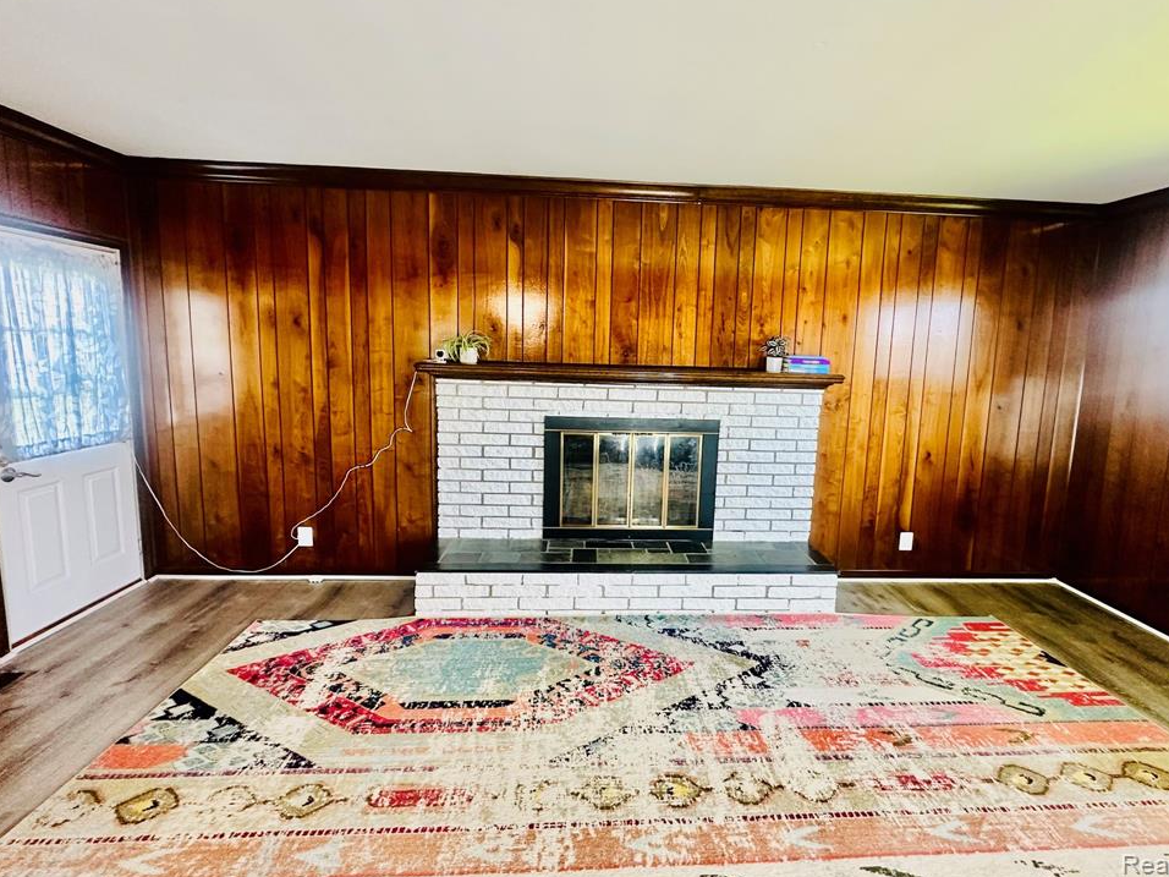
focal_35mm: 15
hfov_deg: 98.1
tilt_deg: -6.3
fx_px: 507
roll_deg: -1.2
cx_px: 619
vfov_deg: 81.7
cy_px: 413
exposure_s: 1/60
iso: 320
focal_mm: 2.22
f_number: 2.2
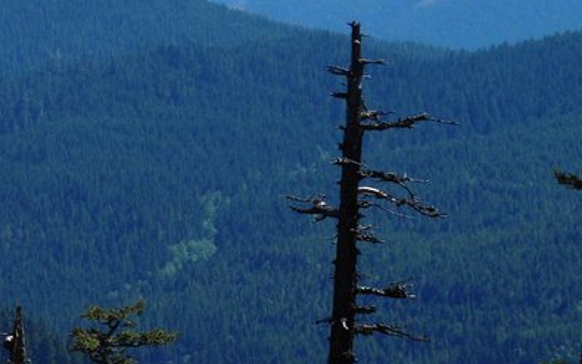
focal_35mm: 268
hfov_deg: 7.8
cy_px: -104
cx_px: 34
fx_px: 4251
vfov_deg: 4.9
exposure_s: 1/640
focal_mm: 19.7
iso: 80
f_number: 4.8
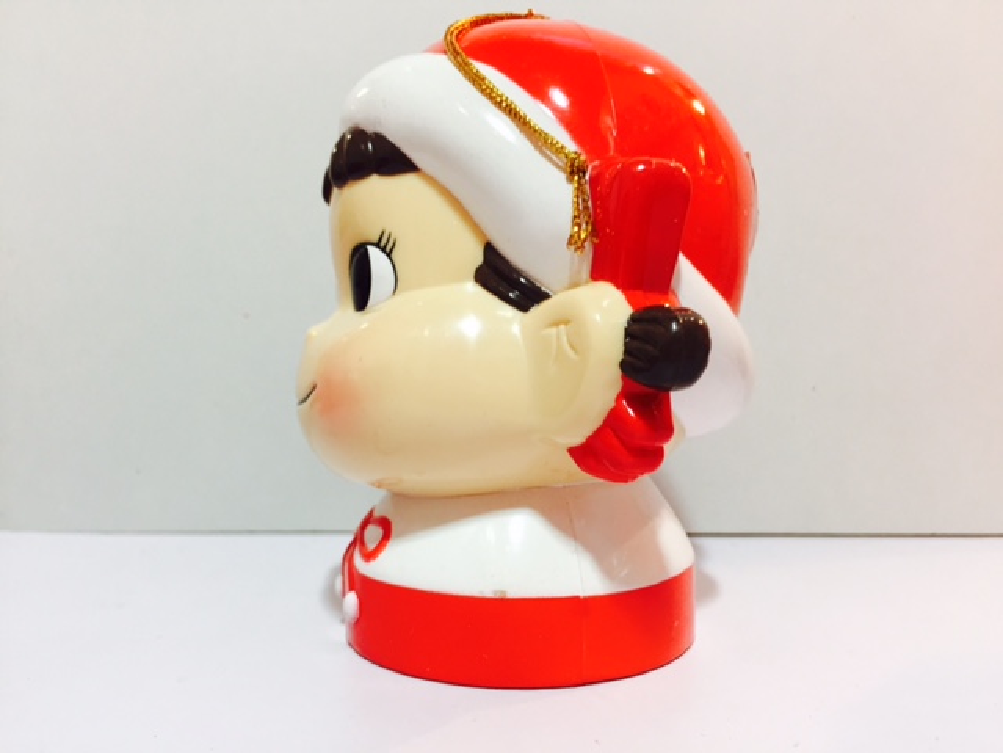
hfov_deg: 61.7
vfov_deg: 48.2
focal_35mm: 29
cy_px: 376
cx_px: 502
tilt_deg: +2.3
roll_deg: -1.6
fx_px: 840
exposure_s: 1/33
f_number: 2.2
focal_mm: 4.15
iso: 100
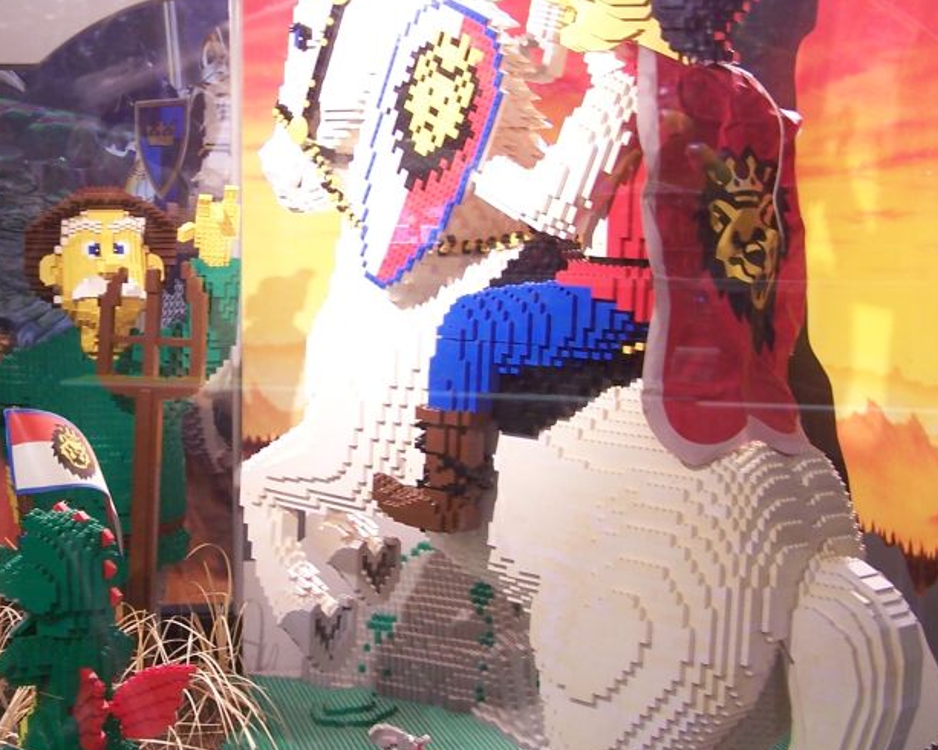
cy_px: 377
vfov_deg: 24.6
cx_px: 272
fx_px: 1721
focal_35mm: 62
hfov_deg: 30.1
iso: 80
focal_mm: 6.3
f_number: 2.8
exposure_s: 1/4
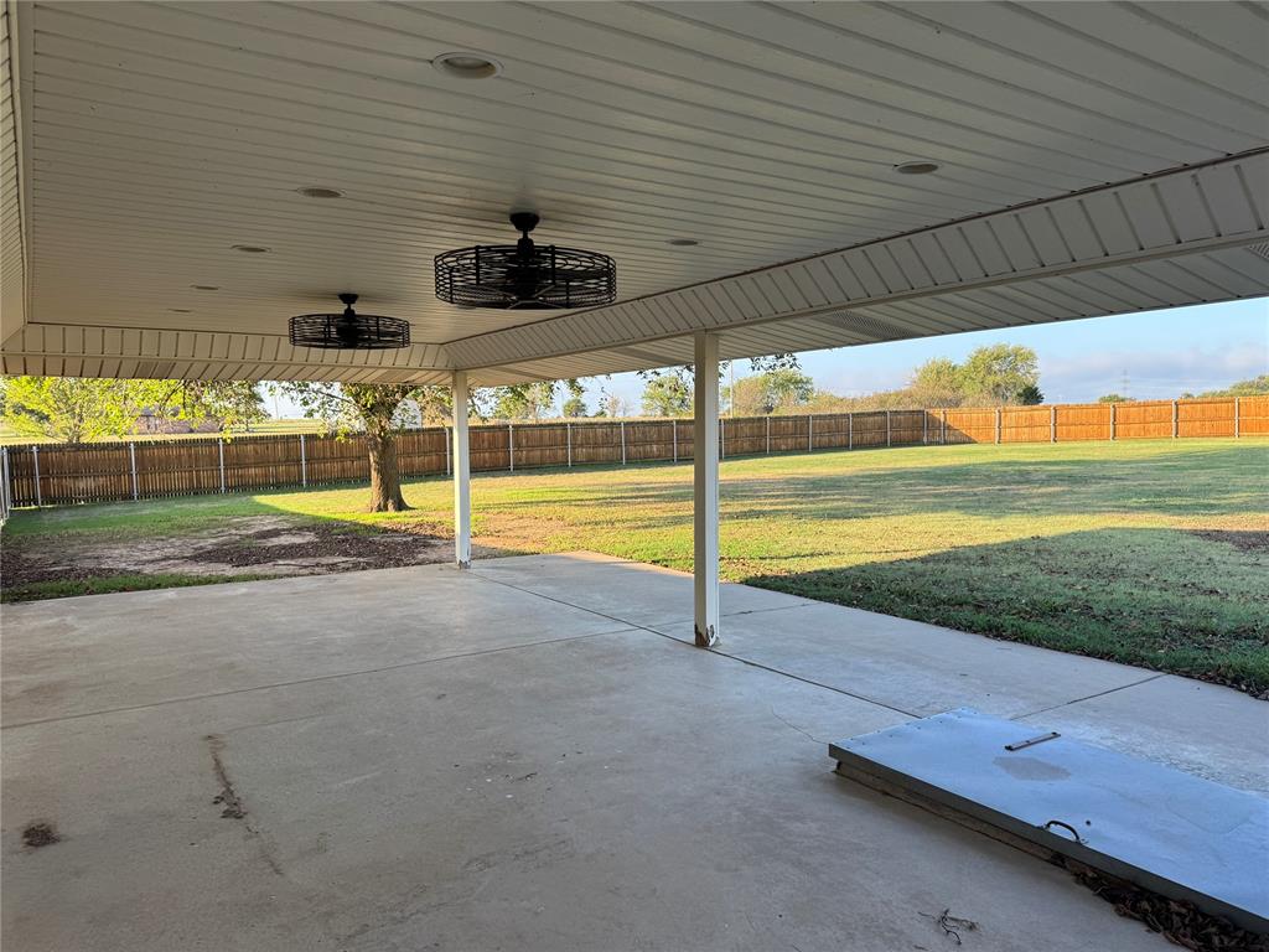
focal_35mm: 24
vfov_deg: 56.8
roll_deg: +0.4
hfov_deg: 71.6
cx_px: 634
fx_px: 880
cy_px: 476
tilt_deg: -3.2
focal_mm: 6.76
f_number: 1.78
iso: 80
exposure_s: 1/700
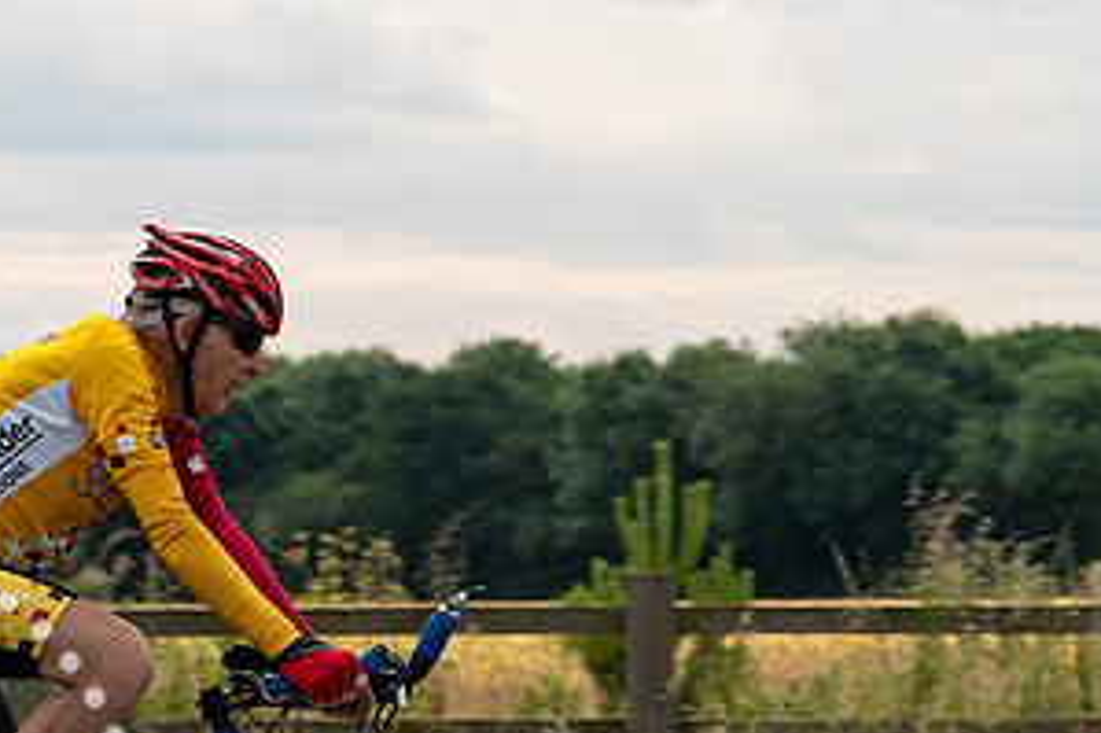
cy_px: 557
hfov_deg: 9.9
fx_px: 6358
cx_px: 378
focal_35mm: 208
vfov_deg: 6.6
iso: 100
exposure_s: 1/800
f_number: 5
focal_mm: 90
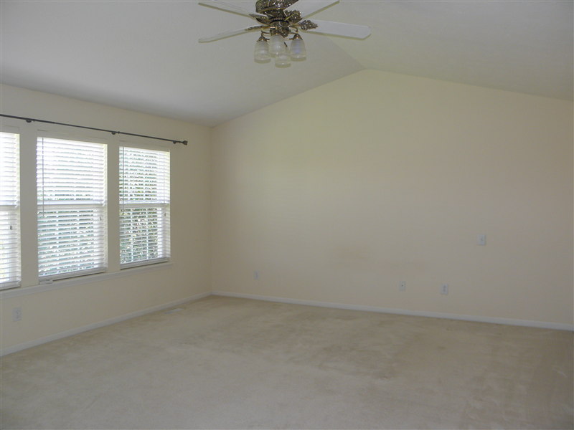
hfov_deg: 63.4
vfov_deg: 49.7
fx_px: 464
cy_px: 215
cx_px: 287
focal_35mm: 28
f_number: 3.5
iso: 100
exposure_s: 1/30
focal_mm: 5
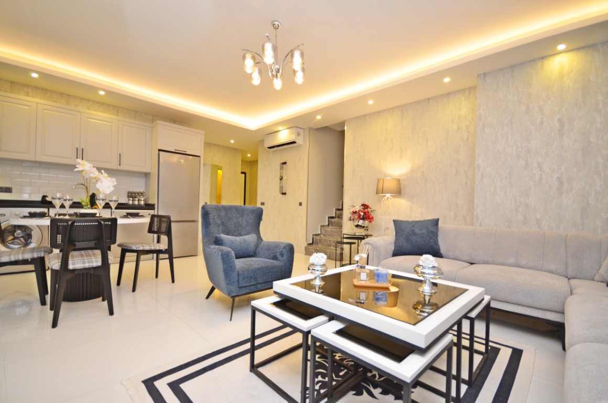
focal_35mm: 15
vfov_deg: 77.1
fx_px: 253
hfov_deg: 100.5
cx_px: 304
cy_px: 202
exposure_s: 1/60
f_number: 4
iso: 800
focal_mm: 10
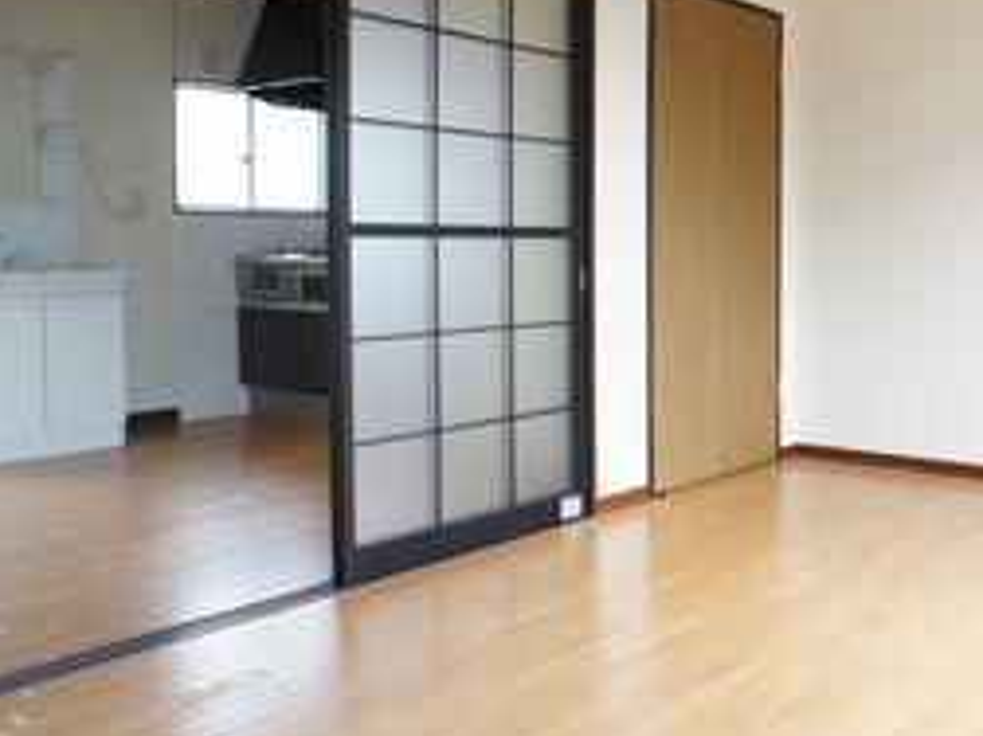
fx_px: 1306
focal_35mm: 46
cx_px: 901
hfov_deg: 38.2
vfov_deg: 31.4
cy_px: 282
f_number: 3.5
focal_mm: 16
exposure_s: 1/50
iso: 200
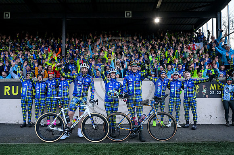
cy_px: 85
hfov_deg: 62.9
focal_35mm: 29
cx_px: 112
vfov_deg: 44.1
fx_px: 191
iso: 5000
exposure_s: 1/500
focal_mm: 27
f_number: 4.5
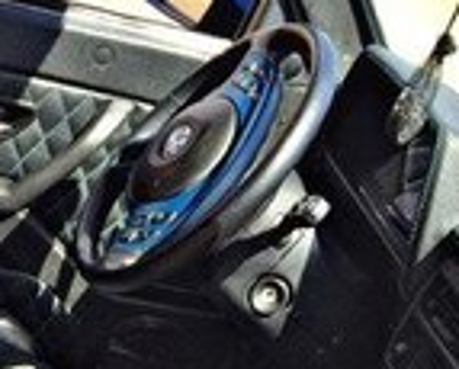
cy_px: 504
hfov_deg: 18.7
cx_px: -51
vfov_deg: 14.9
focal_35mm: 98
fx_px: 1334
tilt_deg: -31.5
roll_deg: -20.8
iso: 32
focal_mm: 4.15
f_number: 2.2
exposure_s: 1/384
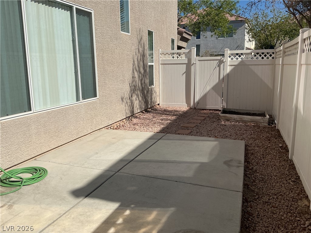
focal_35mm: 29
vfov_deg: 48.2
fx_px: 261
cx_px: 156
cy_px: 116
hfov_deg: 61.7
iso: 25
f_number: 1.8
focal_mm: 3
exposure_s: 1/3322
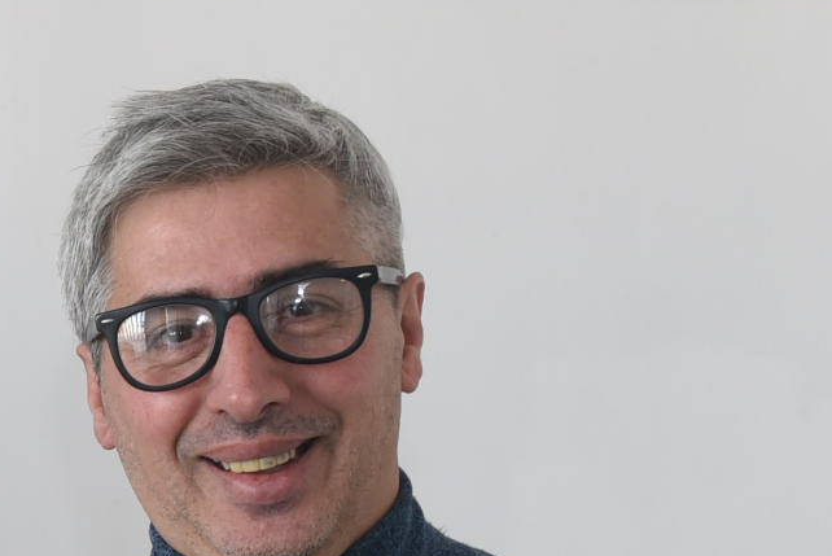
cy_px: 979
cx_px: -801
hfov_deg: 11.4
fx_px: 3793
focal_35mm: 164
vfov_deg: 8.1
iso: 800
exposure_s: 1/125
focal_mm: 35
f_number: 5
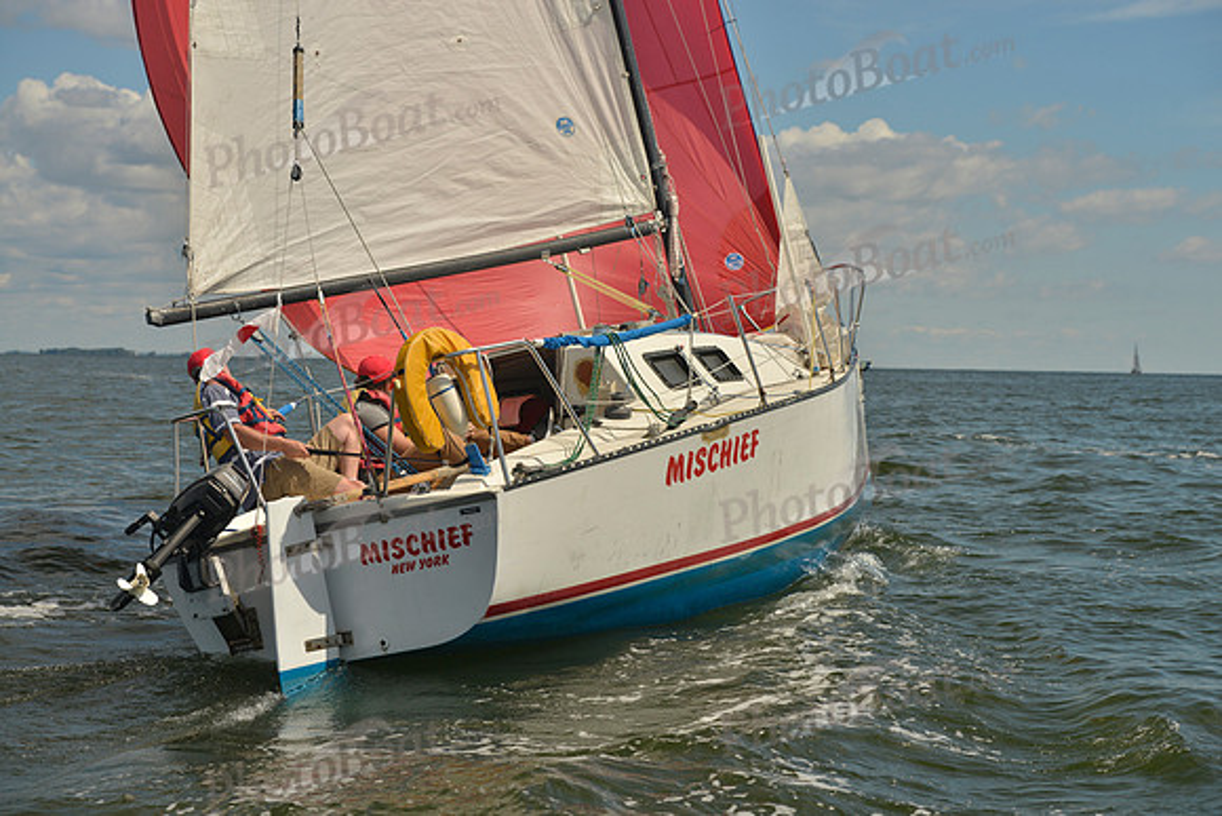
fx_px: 2377
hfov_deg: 28.8
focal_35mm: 70
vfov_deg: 19.5
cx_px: 611
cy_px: 408
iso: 200
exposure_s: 1/800
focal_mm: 70
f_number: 7.1
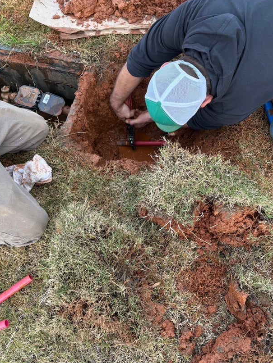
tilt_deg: -64.9
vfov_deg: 55.1
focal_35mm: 33
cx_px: 153
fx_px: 347
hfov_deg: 42.9
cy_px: 157
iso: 64
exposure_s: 1/234
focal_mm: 5.96
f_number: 1.6
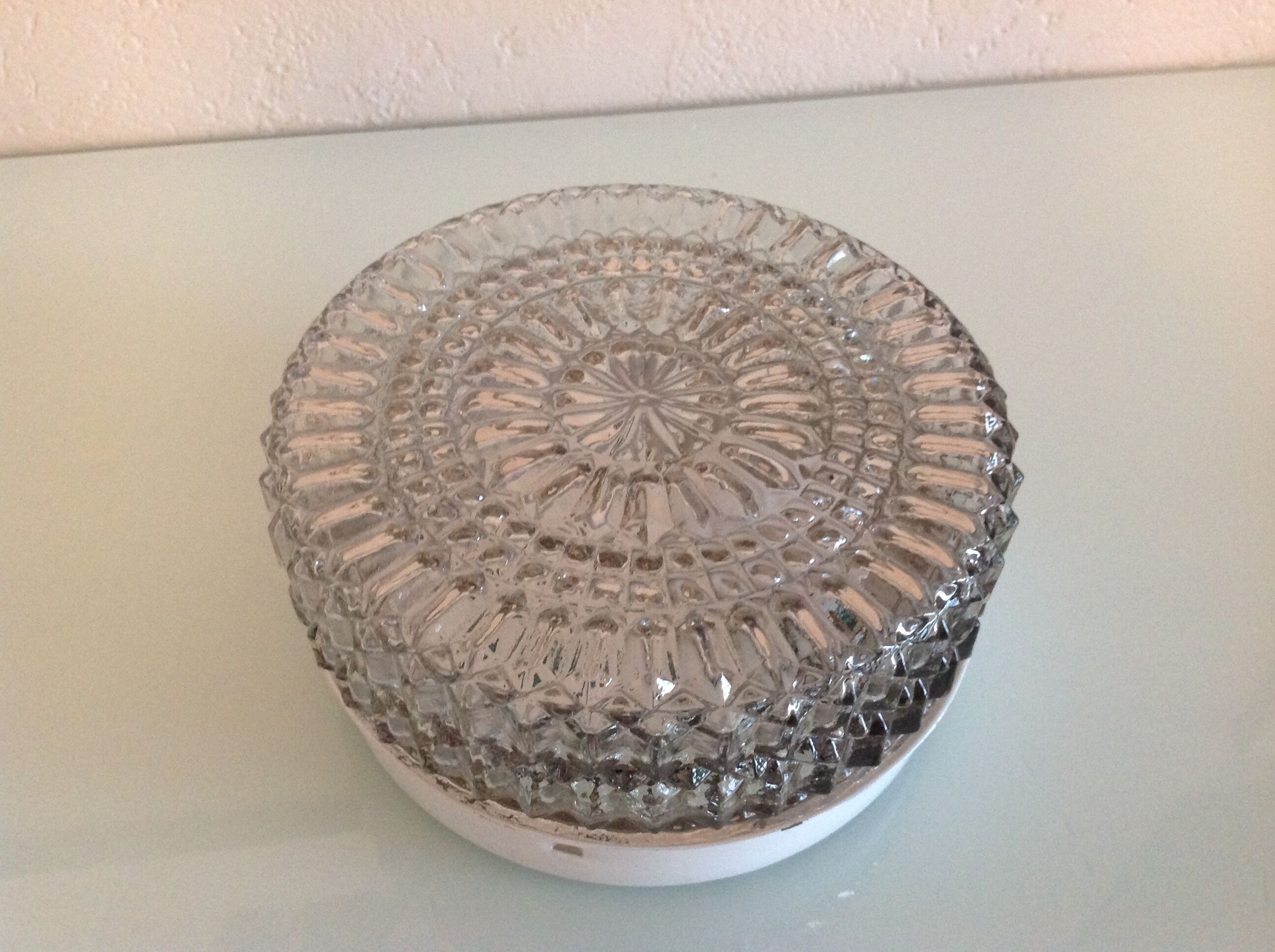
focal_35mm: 35
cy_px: 476
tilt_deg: -48.9
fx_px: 1287
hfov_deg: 52.7
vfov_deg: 40.6
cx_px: 638
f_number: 2.4
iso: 320
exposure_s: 1/15
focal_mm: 4.28
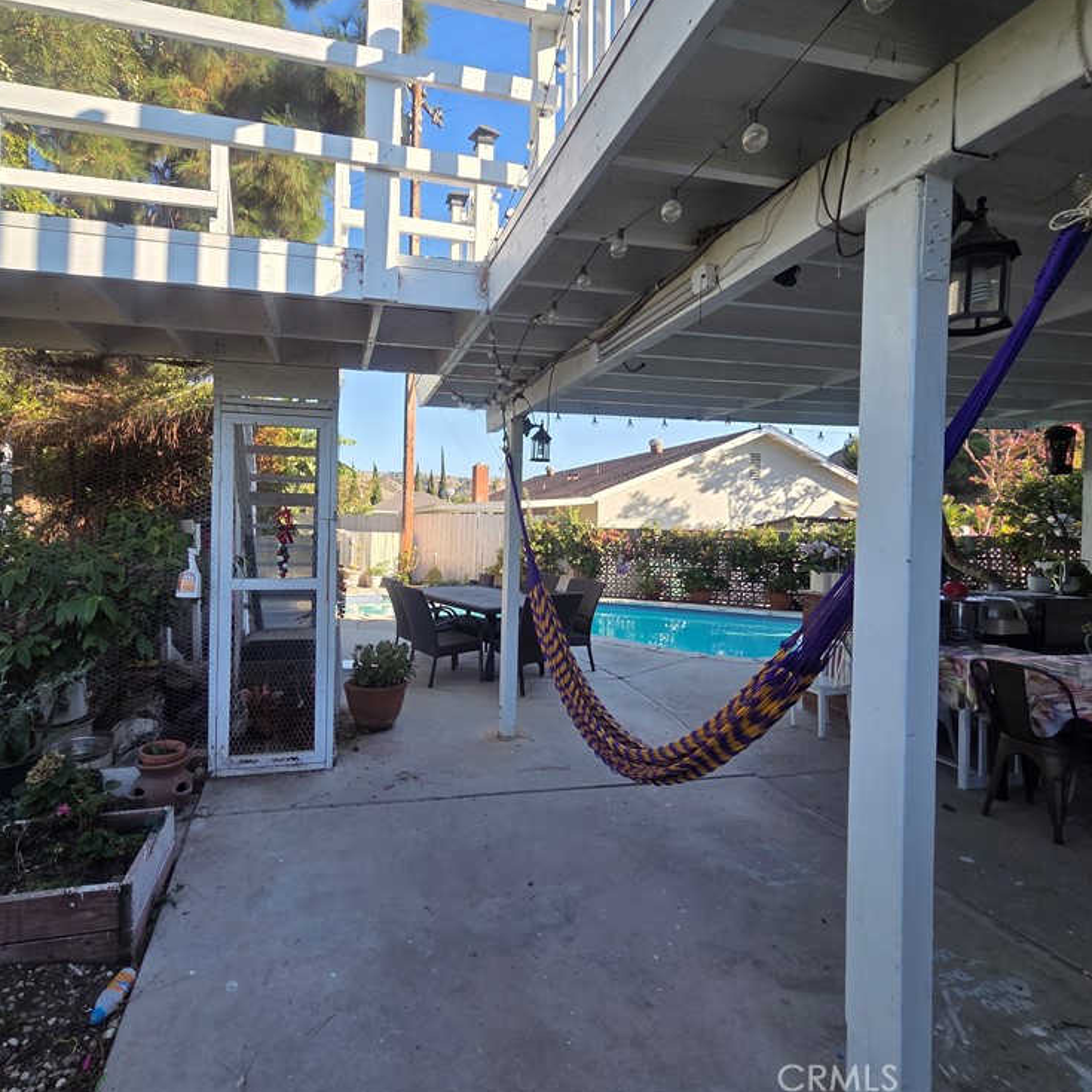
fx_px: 571
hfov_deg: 86.8
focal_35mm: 16
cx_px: 464
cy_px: 529
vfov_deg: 87.4
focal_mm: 2.2
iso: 50
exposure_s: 1/690
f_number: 2.2
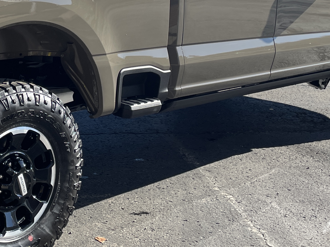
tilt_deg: -2.5
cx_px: 52
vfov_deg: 19.2
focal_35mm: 73
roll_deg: +0.2
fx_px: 696
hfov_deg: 26.0
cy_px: -37
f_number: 1.6
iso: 32
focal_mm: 4.2
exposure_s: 1/1949
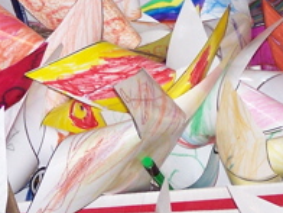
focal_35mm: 342
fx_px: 2796
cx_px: 139
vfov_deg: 4.3
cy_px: 125
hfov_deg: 5.8
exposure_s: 1/90
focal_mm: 17.5
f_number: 3.2
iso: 140
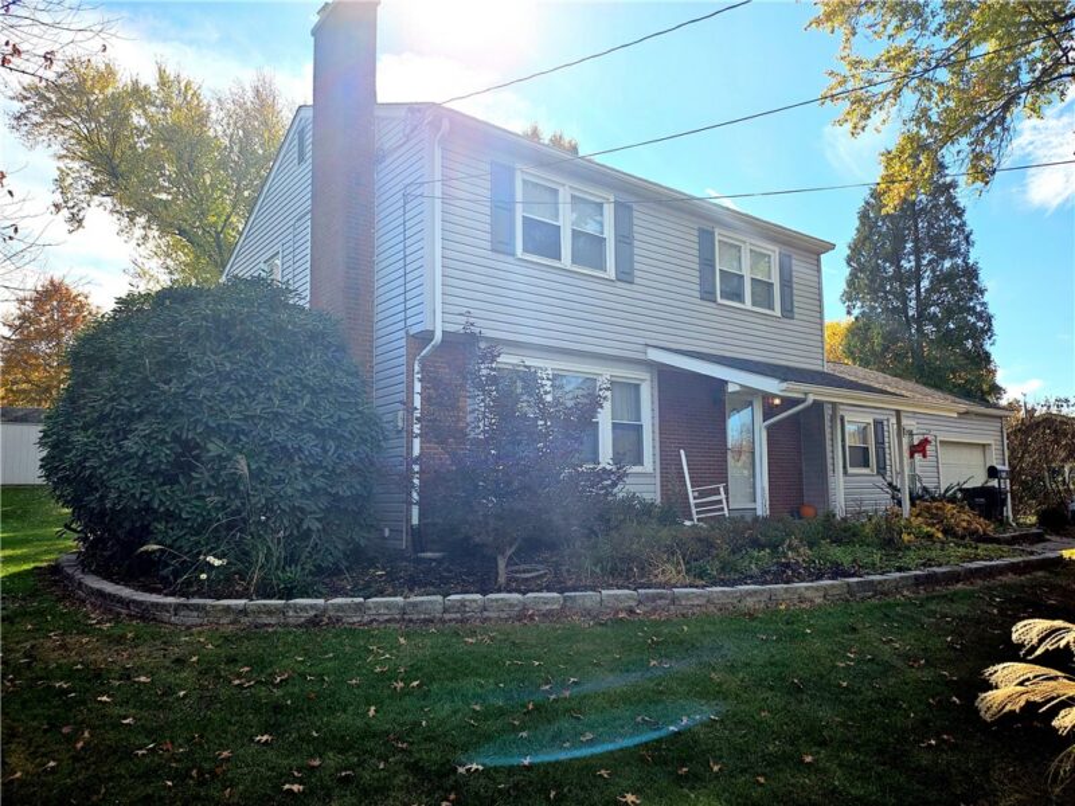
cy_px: 403
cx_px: 538
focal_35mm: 24
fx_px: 745
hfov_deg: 71.6
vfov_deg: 56.8
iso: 50
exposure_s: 1/4616
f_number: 1.8
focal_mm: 5
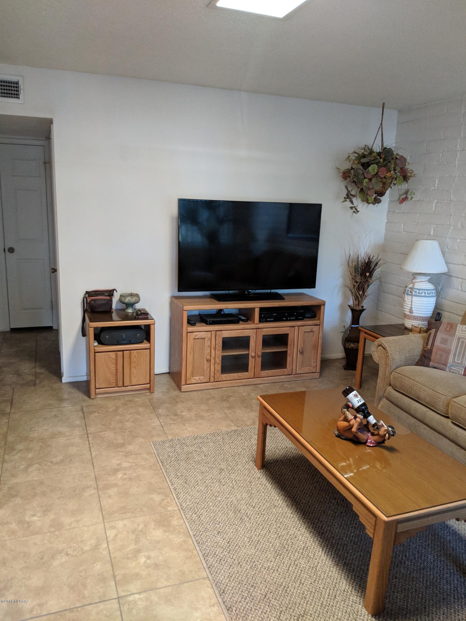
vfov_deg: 65.3
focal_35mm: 27
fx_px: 485
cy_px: 310
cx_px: 233
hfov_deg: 51.4
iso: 636
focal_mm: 4.44
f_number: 1.8
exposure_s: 1/40.1
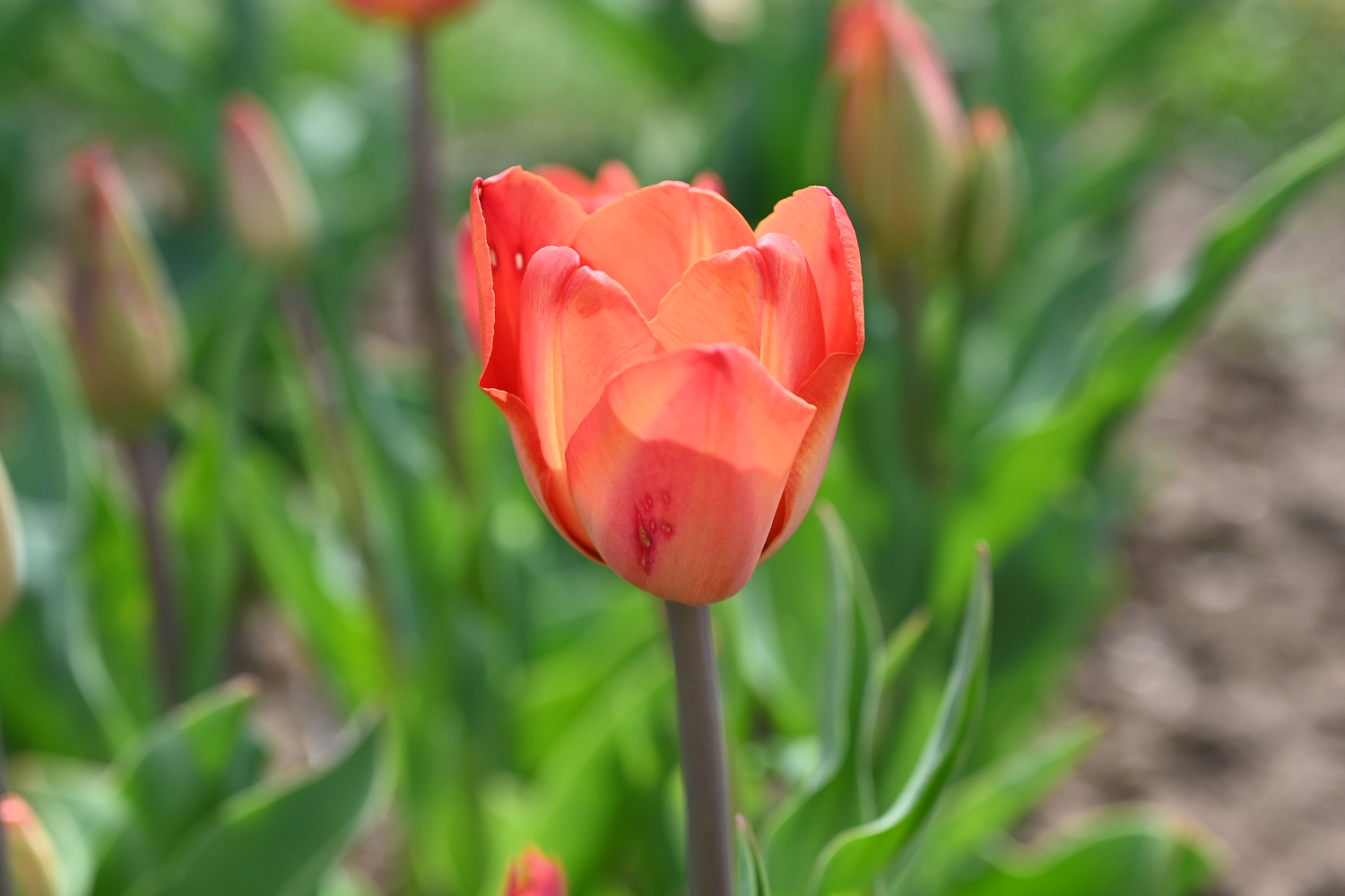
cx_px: 672
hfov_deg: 39.6
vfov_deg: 27.0
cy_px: 448
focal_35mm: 50
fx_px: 1868
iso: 640
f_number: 4.5
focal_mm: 50
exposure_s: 1/5000
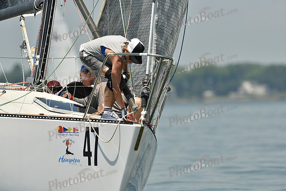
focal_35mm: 600
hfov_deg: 3.4
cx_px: 143
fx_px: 4768
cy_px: 96
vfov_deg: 2.3
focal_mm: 600
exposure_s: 1/1600
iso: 320
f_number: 8
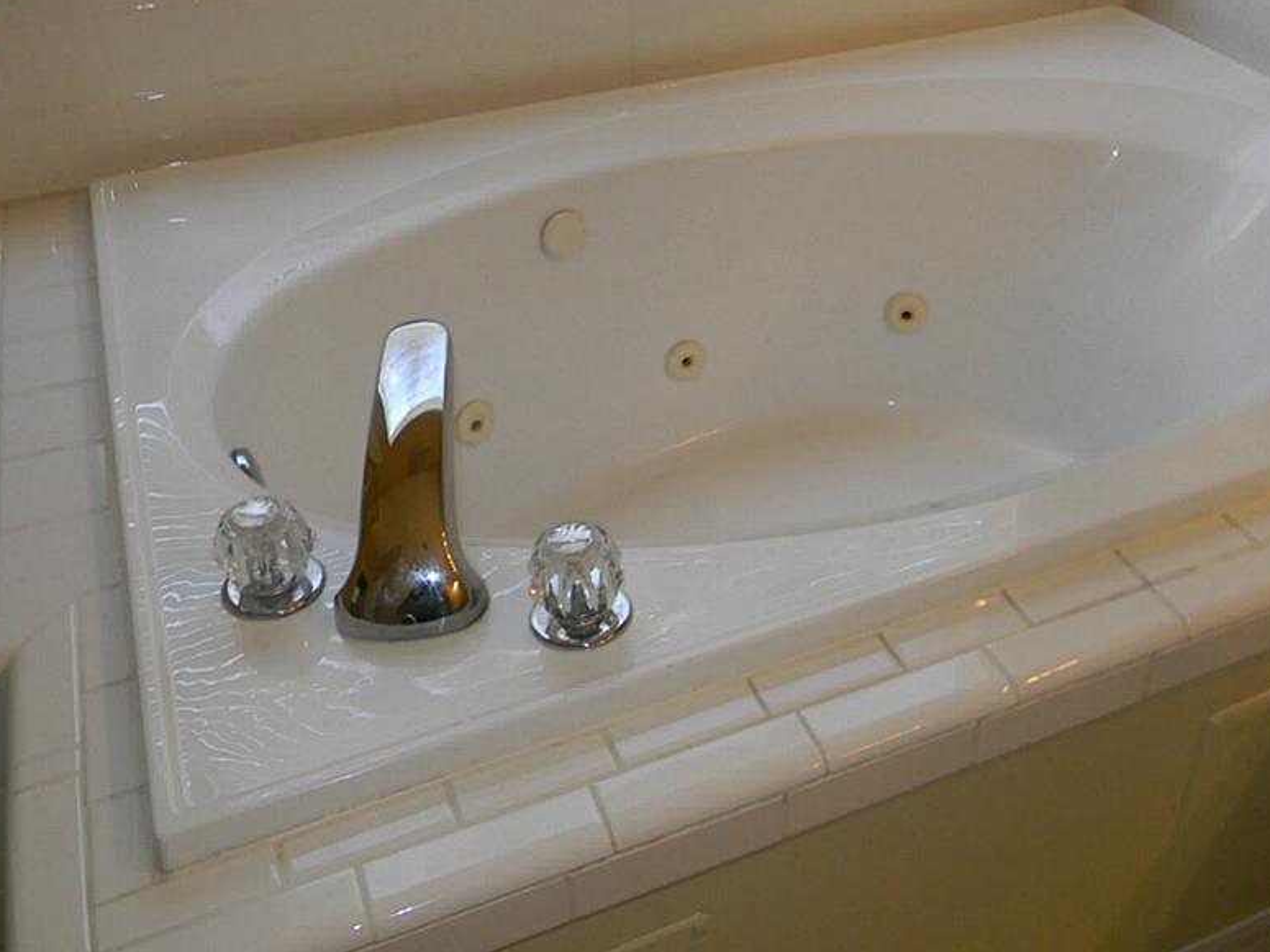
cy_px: 403
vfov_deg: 38.6
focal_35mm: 37
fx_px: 1357
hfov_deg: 49.6
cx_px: 795
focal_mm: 5
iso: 200
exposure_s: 1/30
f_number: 3.5
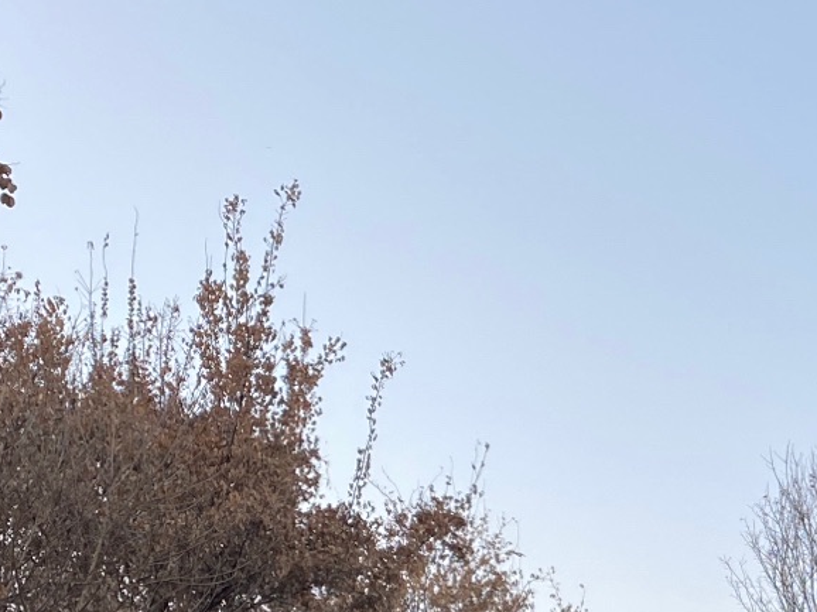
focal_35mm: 90
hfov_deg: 19.8
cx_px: 1090
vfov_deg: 15.8
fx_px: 2123
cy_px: 710
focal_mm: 4.25
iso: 32
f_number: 1.8
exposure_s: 1/142
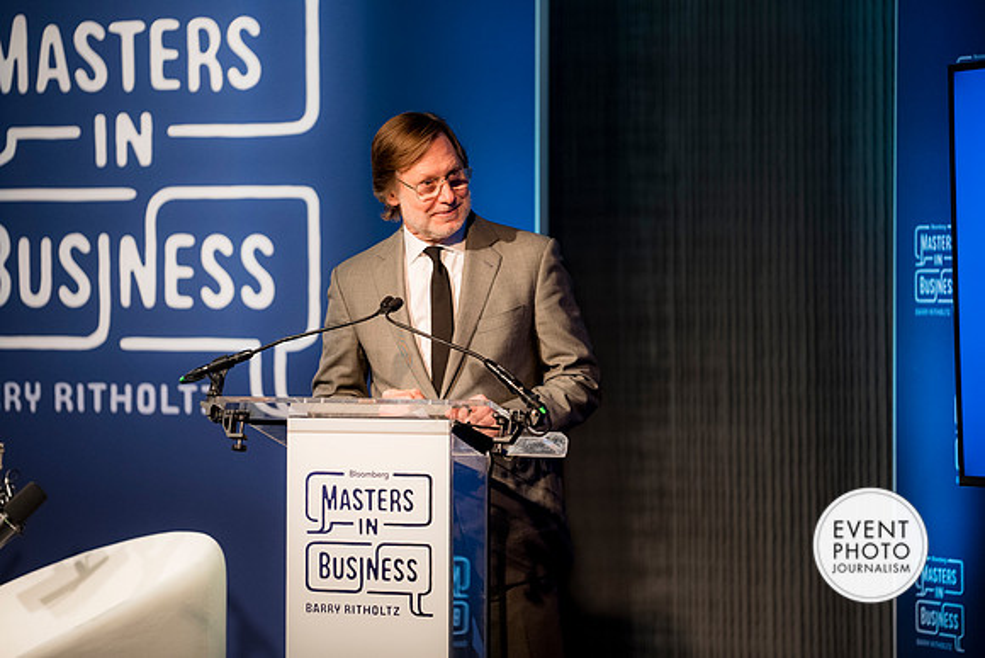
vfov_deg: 8.9
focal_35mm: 154
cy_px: 312
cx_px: 492
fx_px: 4219
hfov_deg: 13.3
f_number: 2.8
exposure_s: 1/160
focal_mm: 145
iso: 2000
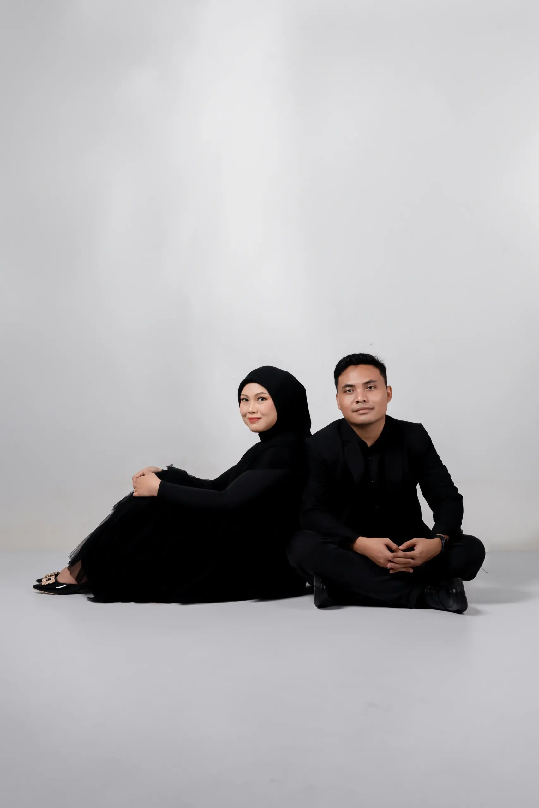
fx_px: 1123
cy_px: 404
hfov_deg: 27.0
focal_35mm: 50
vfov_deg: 39.6
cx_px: 270
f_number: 5.6
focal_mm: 50
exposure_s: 1/125
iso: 800
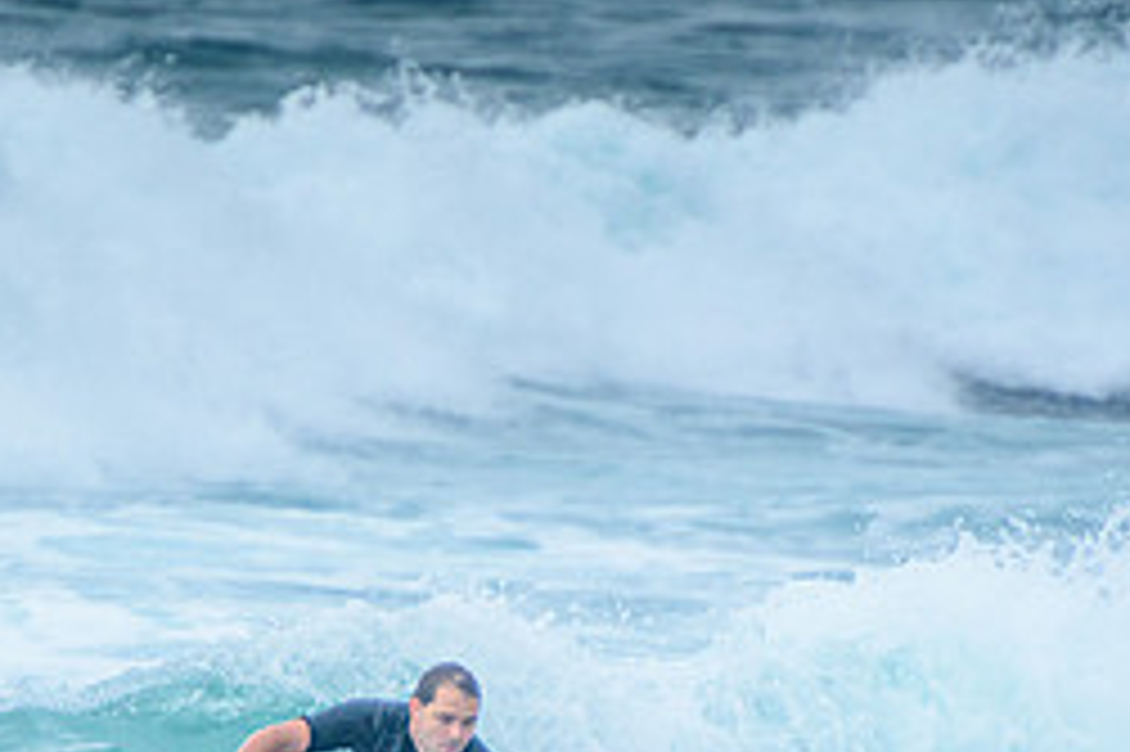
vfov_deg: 1.0
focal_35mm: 1389
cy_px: 867
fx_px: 43569
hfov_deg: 1.5
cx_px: 320
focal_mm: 400
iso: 560
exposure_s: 1/2000
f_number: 5.6
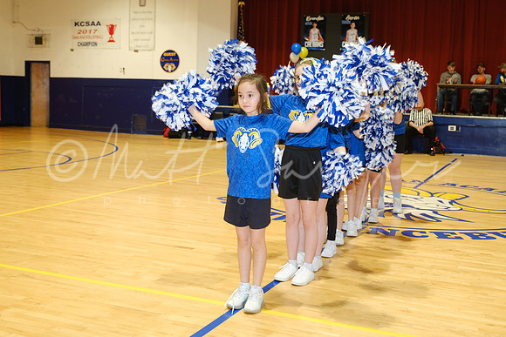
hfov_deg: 44.5
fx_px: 619
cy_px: 168
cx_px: 253
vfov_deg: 30.5
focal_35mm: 44
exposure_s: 1/125
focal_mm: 29.2
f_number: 2.8
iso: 1000
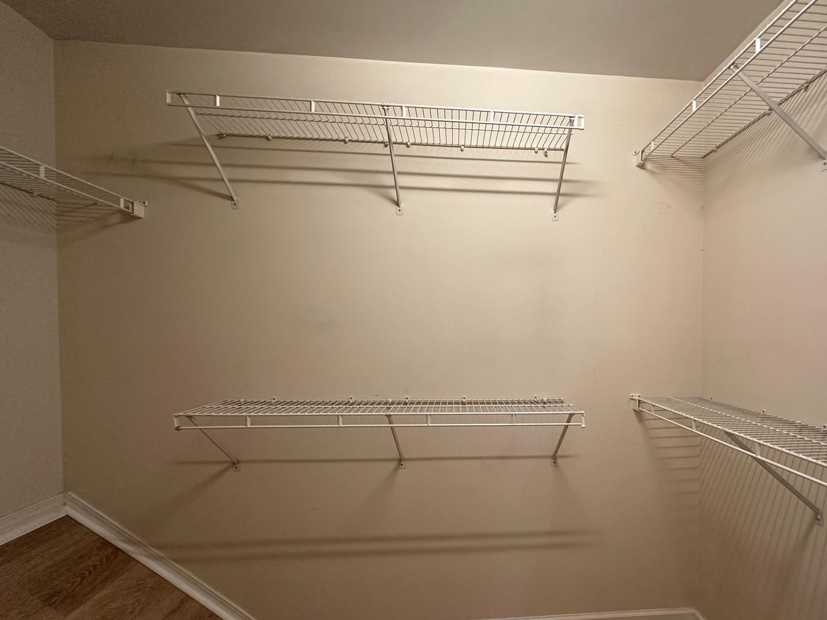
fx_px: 430
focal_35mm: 18
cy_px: 345
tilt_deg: -1.4
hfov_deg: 86.7
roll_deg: -0.2
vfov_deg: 71.4
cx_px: 496
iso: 250
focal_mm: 2.22
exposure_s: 1/120
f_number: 2.2
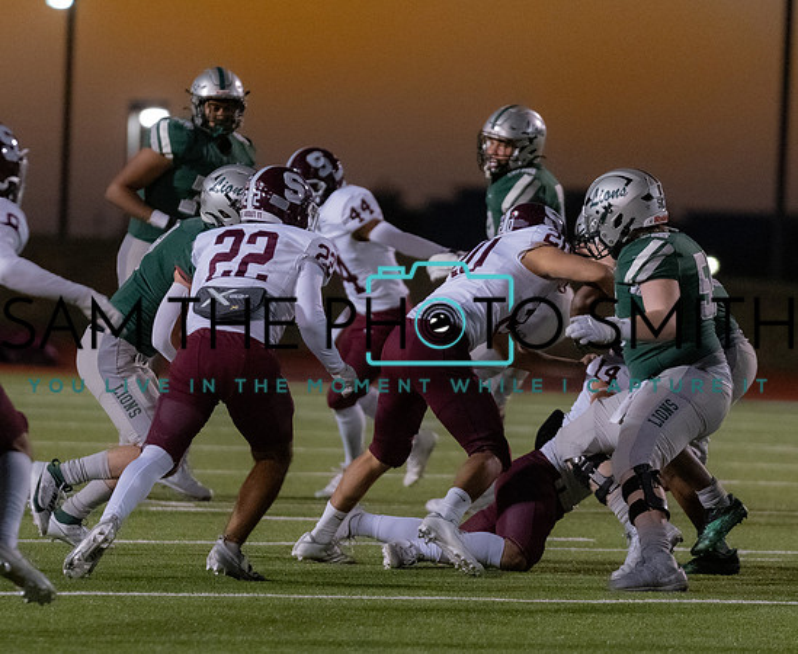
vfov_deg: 4.1
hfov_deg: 5.0
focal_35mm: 386
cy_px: 279
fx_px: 9206
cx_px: 368
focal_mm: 200
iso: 5000
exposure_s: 1/1250
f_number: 2.8
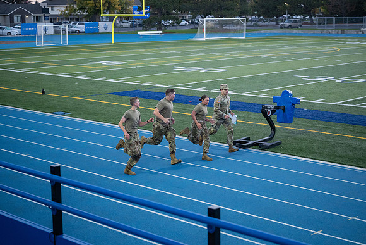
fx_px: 635
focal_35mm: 62
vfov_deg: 21.8
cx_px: 191
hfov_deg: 32.2
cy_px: 106
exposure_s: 1/400
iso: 1250
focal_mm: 49
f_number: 2.8
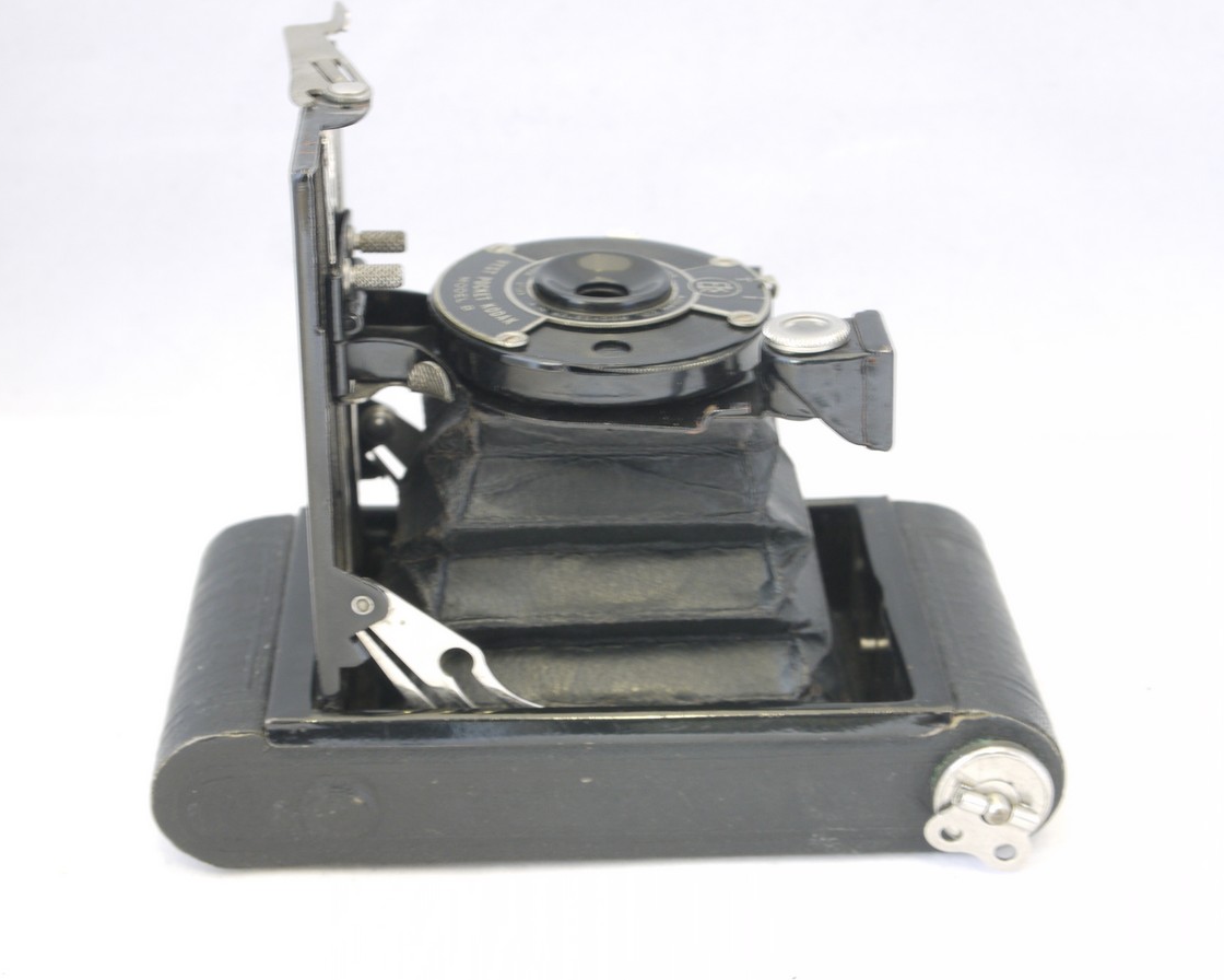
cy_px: 491
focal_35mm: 69
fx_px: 2500
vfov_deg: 22.2
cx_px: 604
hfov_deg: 27.5
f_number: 8
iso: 400
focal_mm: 33
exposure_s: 1/2.5
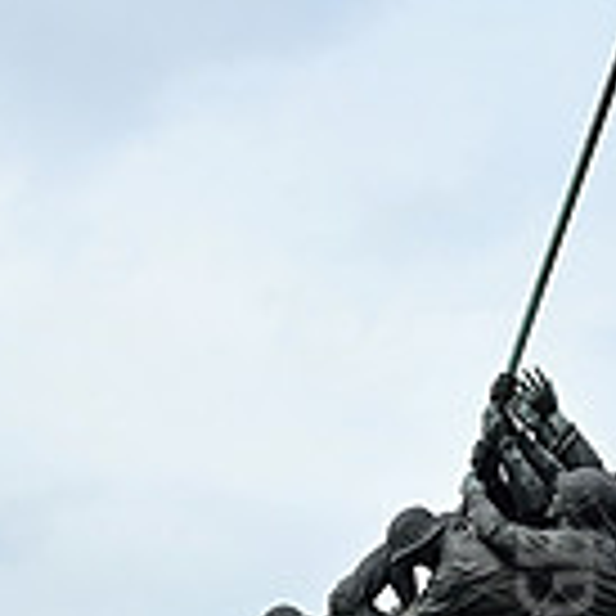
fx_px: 1570
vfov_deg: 19.3
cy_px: 935
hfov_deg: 22.0
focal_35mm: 78
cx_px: 441
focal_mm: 28
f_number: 4
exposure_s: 1/320
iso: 64
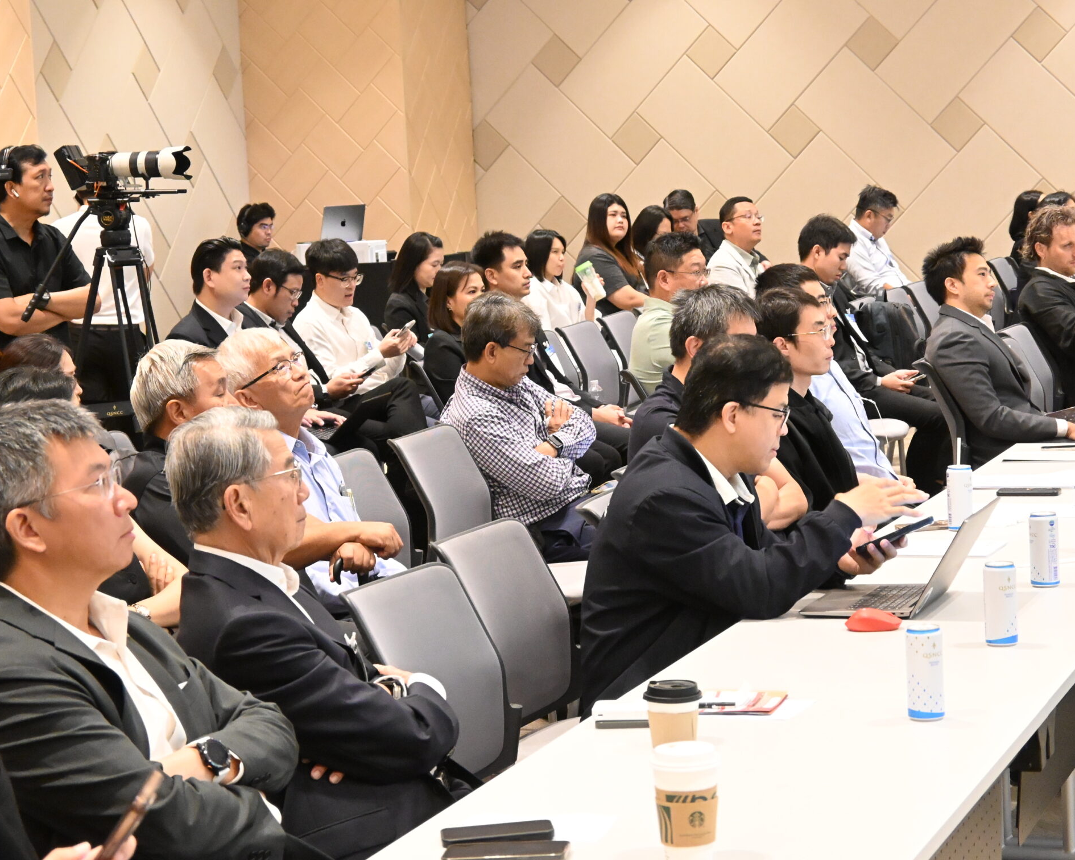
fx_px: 2852
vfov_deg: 17.1
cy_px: 408
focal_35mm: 90
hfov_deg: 21.3
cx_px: 585
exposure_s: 1/60
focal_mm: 47
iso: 6400
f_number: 6
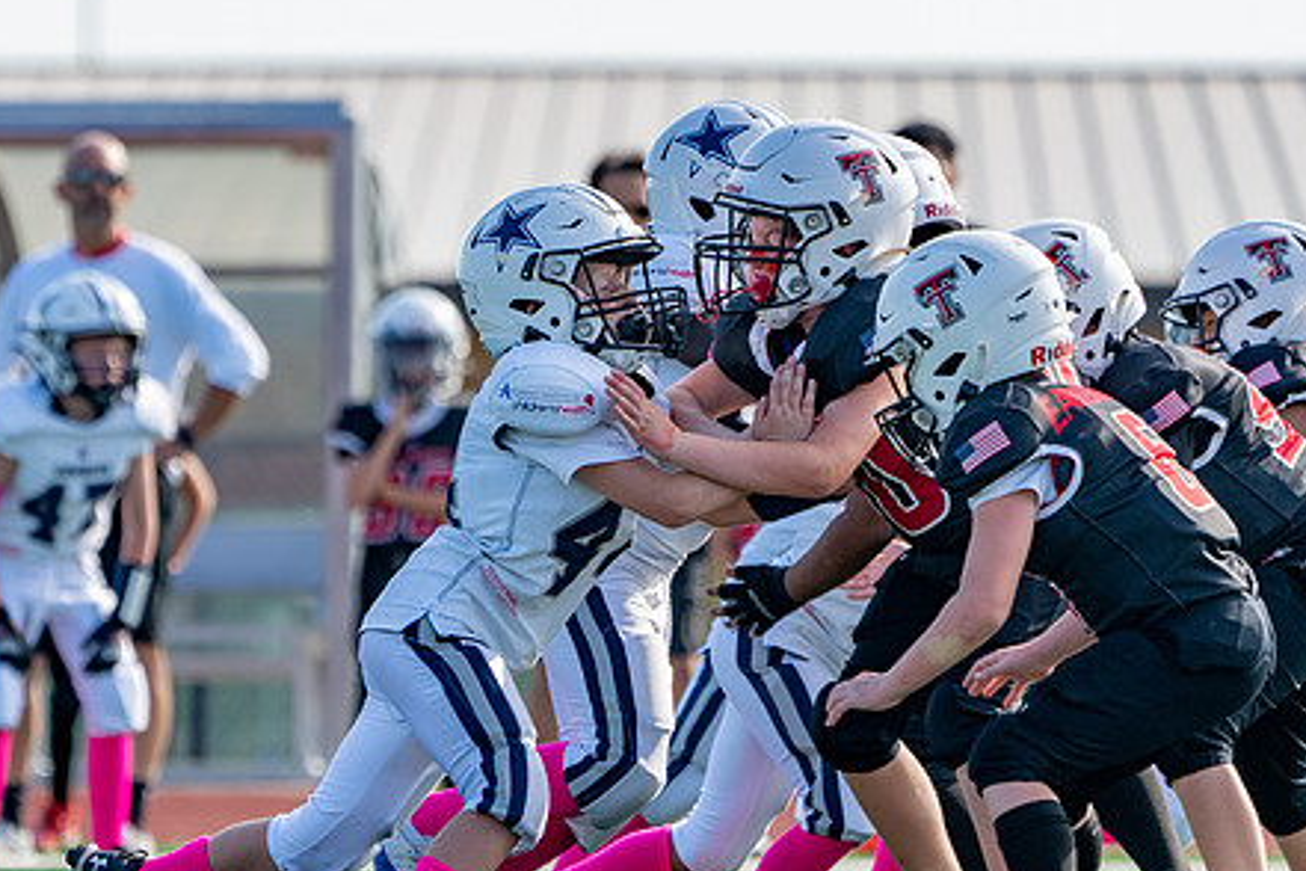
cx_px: 600
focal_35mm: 569
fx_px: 20640
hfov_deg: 3.6
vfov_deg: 2.4
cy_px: 445
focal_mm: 336
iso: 320
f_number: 5.6
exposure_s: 1/1250
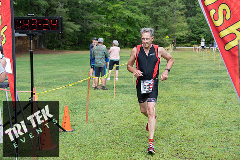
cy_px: 80
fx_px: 467
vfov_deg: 19.5
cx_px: 120
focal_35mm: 70
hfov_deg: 28.8
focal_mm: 70
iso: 320
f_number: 4.5
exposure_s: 1/640
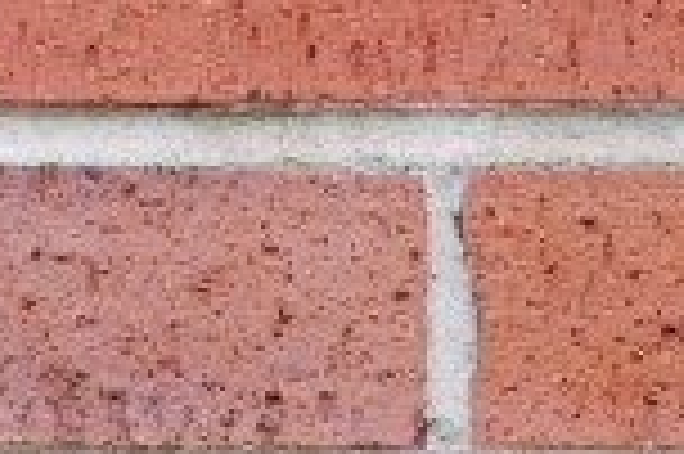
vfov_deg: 1.0
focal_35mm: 1413
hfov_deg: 1.5
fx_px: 26818
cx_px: 450
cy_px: -659
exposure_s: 1/20
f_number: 4
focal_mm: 140
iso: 200
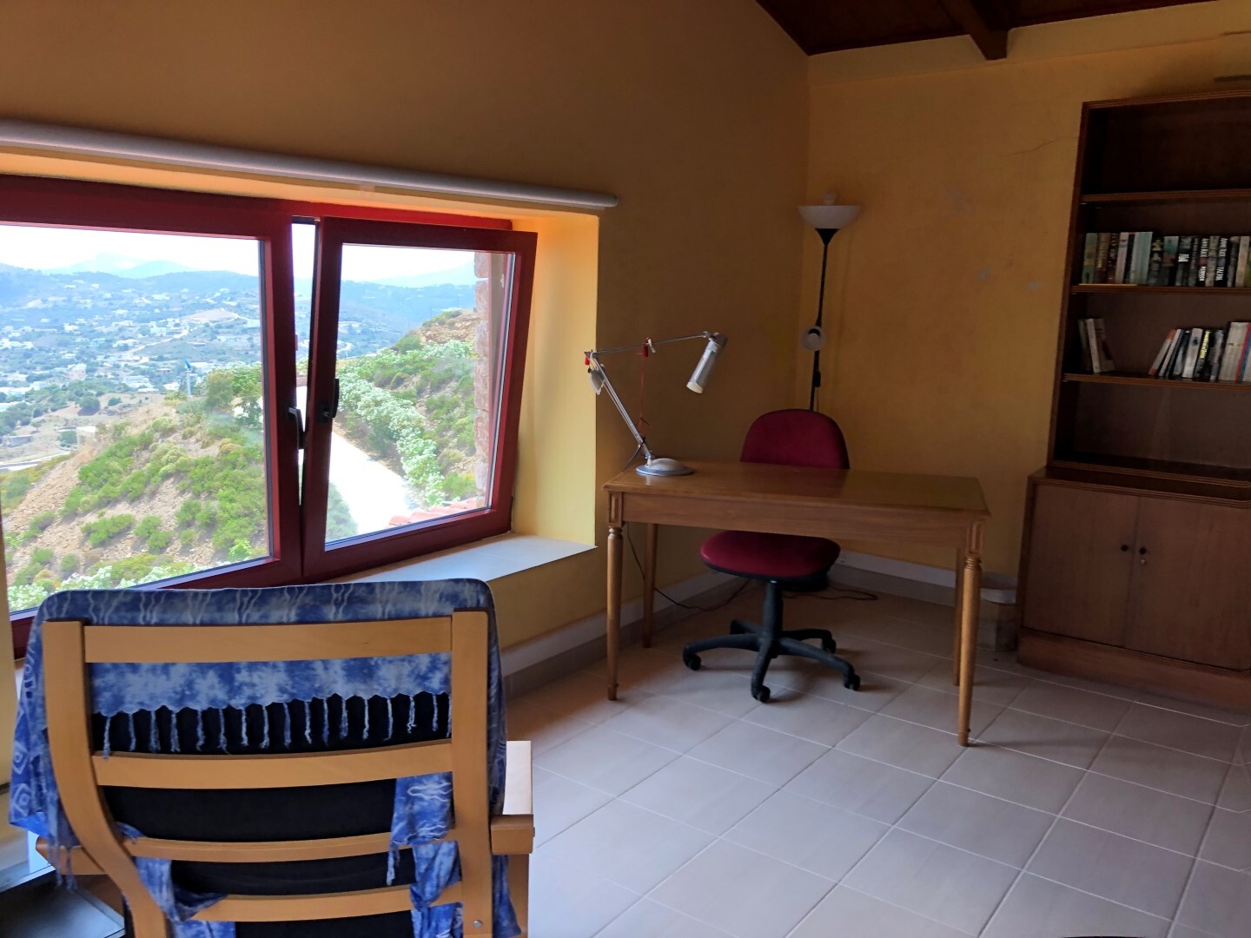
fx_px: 1012
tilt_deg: -12.2
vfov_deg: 49.7
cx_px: 626
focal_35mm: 28
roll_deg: -0.9
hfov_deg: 63.4
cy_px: 469
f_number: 1.8
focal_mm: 4
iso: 25
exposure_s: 1/120
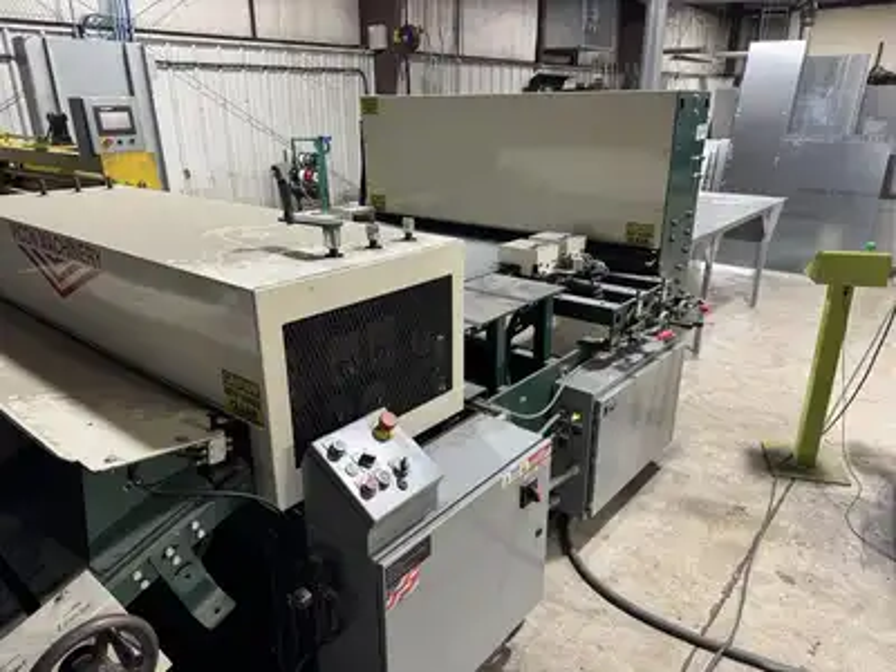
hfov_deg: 71.6
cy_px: 336
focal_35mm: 24
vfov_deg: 56.8
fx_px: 621
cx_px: 448
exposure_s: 1/60
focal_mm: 6.8
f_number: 1.8
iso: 160
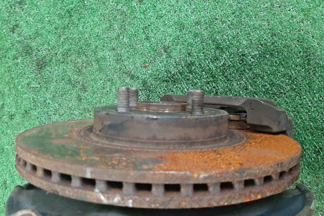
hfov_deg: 65.5
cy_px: 113
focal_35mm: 28
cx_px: 166
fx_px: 252
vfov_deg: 46.4
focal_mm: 3.93
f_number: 1.7
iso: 372
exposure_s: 1/25
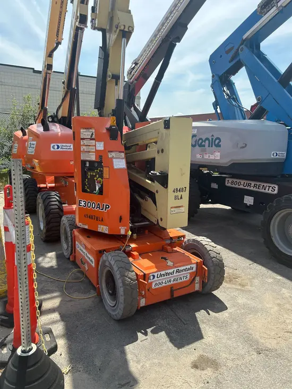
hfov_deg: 53.1
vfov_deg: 67.3
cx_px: 146
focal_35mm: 26
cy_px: 194
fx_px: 292
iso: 50
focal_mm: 5.7
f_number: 1.5
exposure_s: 1/3077
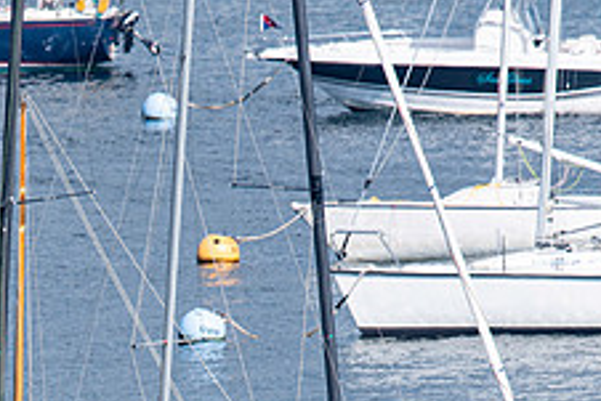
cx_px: 88
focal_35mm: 1156
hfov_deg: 1.8
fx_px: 19310
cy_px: 506
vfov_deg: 1.2
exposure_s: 1/1250
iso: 200
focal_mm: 300
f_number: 5.6
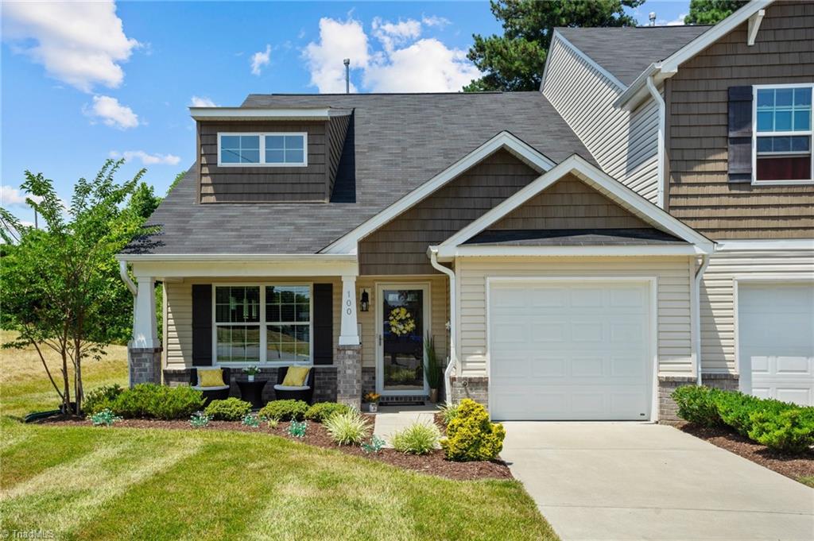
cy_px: 270
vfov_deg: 41.1
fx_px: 723
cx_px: 407
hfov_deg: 58.8
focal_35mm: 32
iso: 125
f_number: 9
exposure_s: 1/400
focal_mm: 32
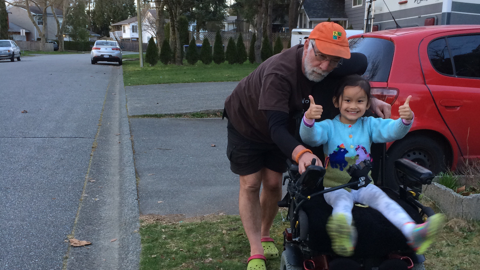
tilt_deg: -12.8
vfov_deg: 27.6
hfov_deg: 47.4
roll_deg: -0.8
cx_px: 244
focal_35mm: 43
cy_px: 171
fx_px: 547
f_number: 2.2
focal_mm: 4.15
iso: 50
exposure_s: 1/30
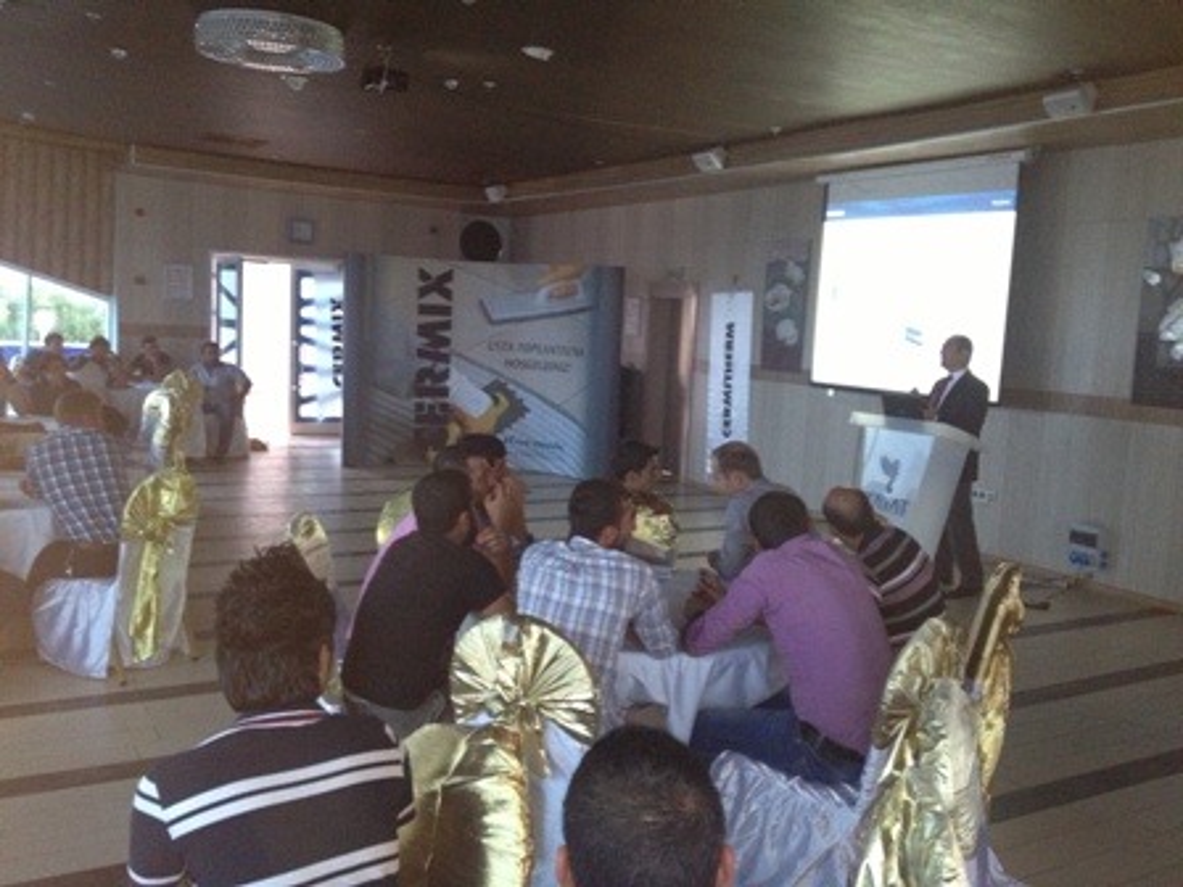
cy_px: 444
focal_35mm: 35
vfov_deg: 40.7
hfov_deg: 52.6
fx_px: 1196
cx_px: 592
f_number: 2.4
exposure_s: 1/17
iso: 320
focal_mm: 4.28
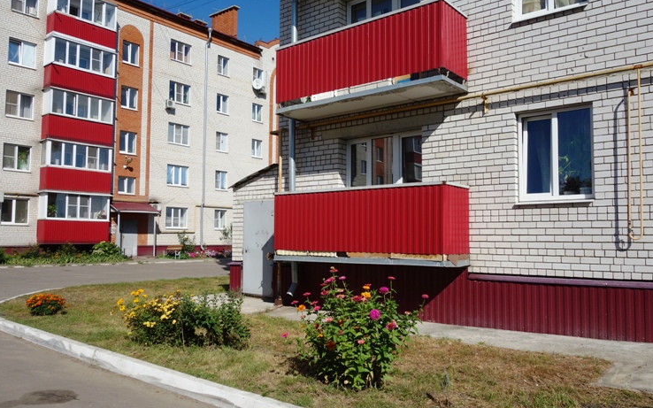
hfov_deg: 64.6
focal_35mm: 29
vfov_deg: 43.1
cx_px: 328
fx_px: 516
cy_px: 204
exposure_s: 1/640
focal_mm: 10.4
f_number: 6.3
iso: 125
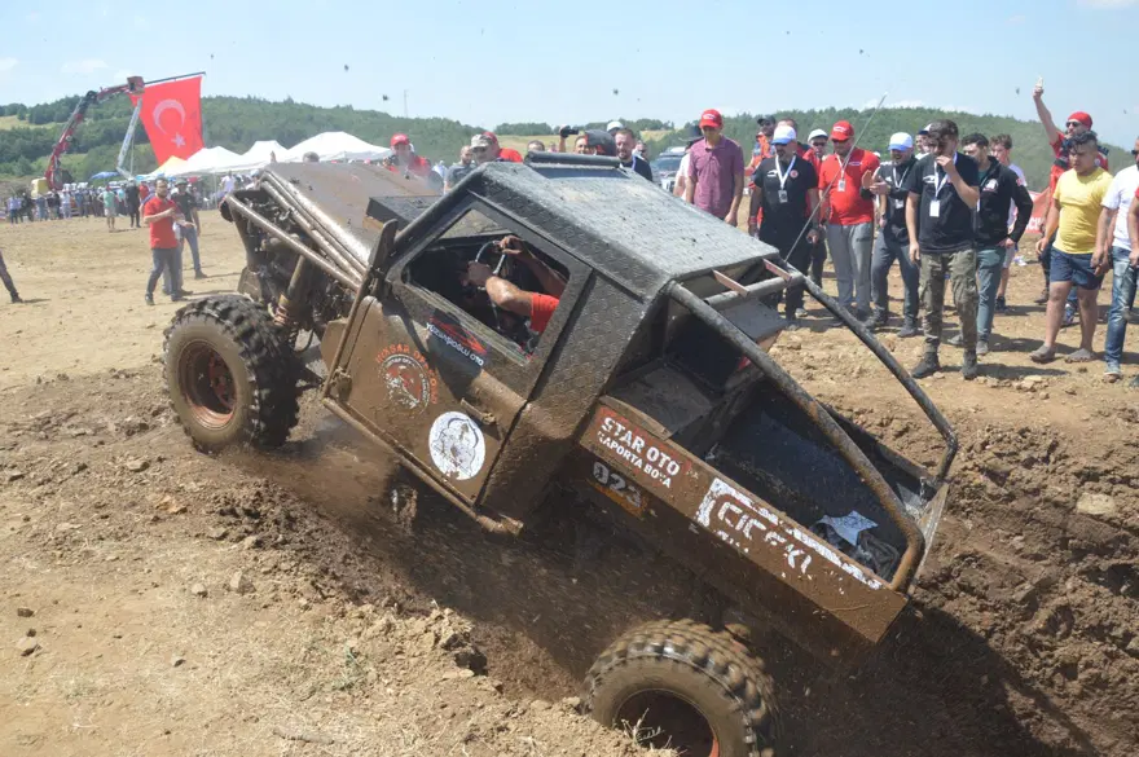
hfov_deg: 37.9
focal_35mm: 52
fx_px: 1659
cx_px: 570
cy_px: 378
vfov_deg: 25.7
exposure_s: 1/250
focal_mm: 35
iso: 100
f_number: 8
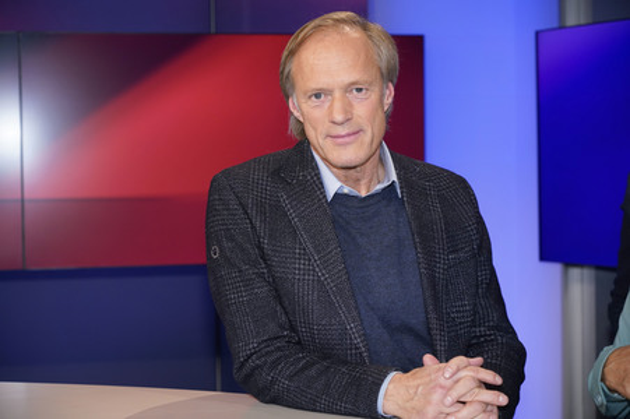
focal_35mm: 74
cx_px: 315
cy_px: 210
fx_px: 1294
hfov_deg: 27.4
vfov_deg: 18.4
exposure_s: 1/125
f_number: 4.5
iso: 1600
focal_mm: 74
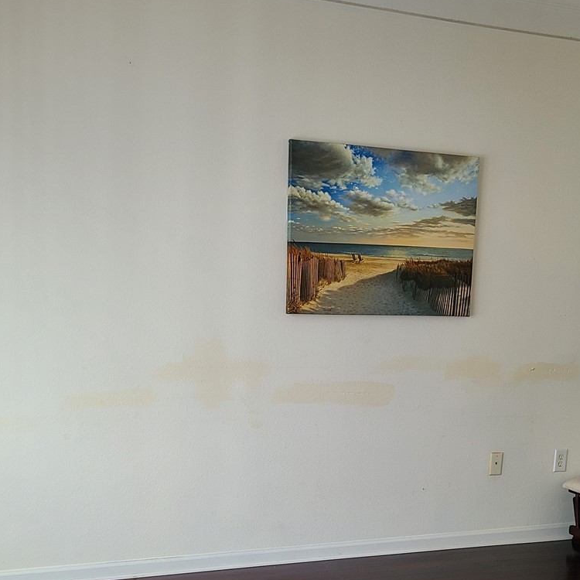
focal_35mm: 49
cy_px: 442
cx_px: 356
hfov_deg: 34.5
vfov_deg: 33.9
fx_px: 929
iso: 80
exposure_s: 1/60
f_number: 1.8
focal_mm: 5.4
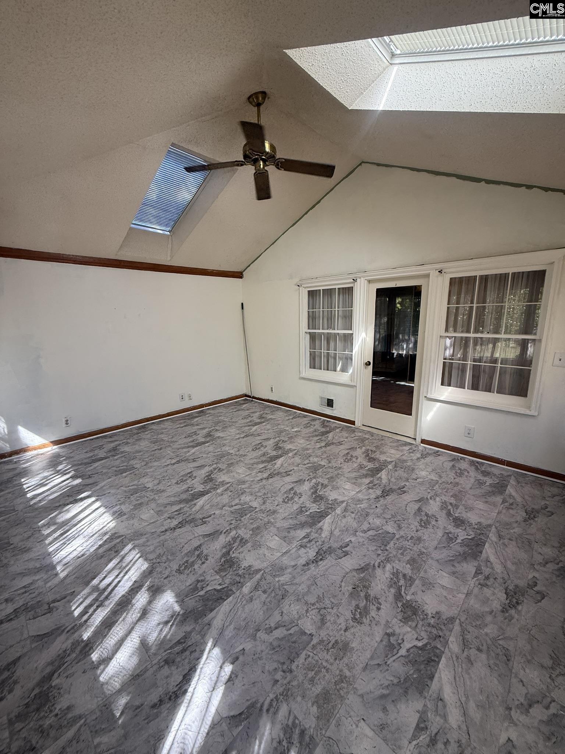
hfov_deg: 85.7
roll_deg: +1.2
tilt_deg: -10.6
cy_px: 377
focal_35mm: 14
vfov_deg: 102.1
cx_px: 282
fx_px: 305
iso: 100
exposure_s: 1/99
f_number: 2.2
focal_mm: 2.22
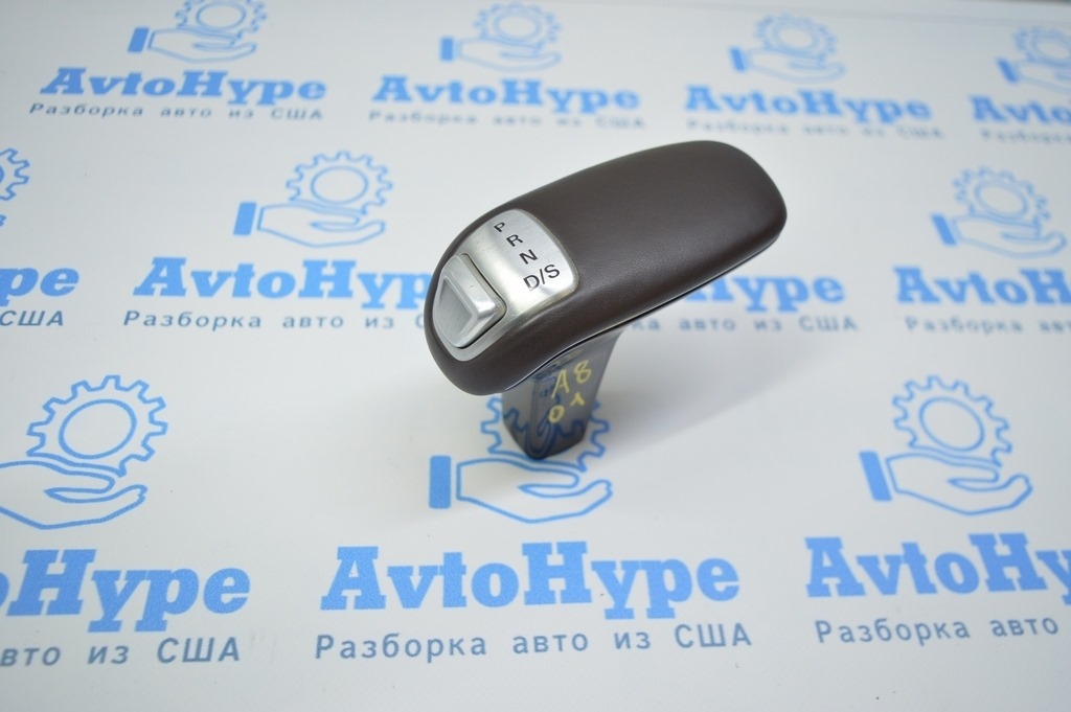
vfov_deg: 41.6
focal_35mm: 32
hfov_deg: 59.5
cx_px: 536
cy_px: 356
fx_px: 936
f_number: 3.8
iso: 400
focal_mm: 21
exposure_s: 1/100
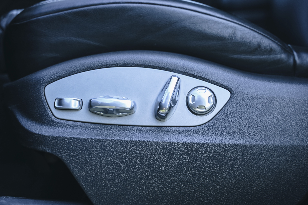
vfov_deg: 26.0
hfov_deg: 38.2
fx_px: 445
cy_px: 102
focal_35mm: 52
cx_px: 154
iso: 500
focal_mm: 52
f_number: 2.8
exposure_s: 1/125
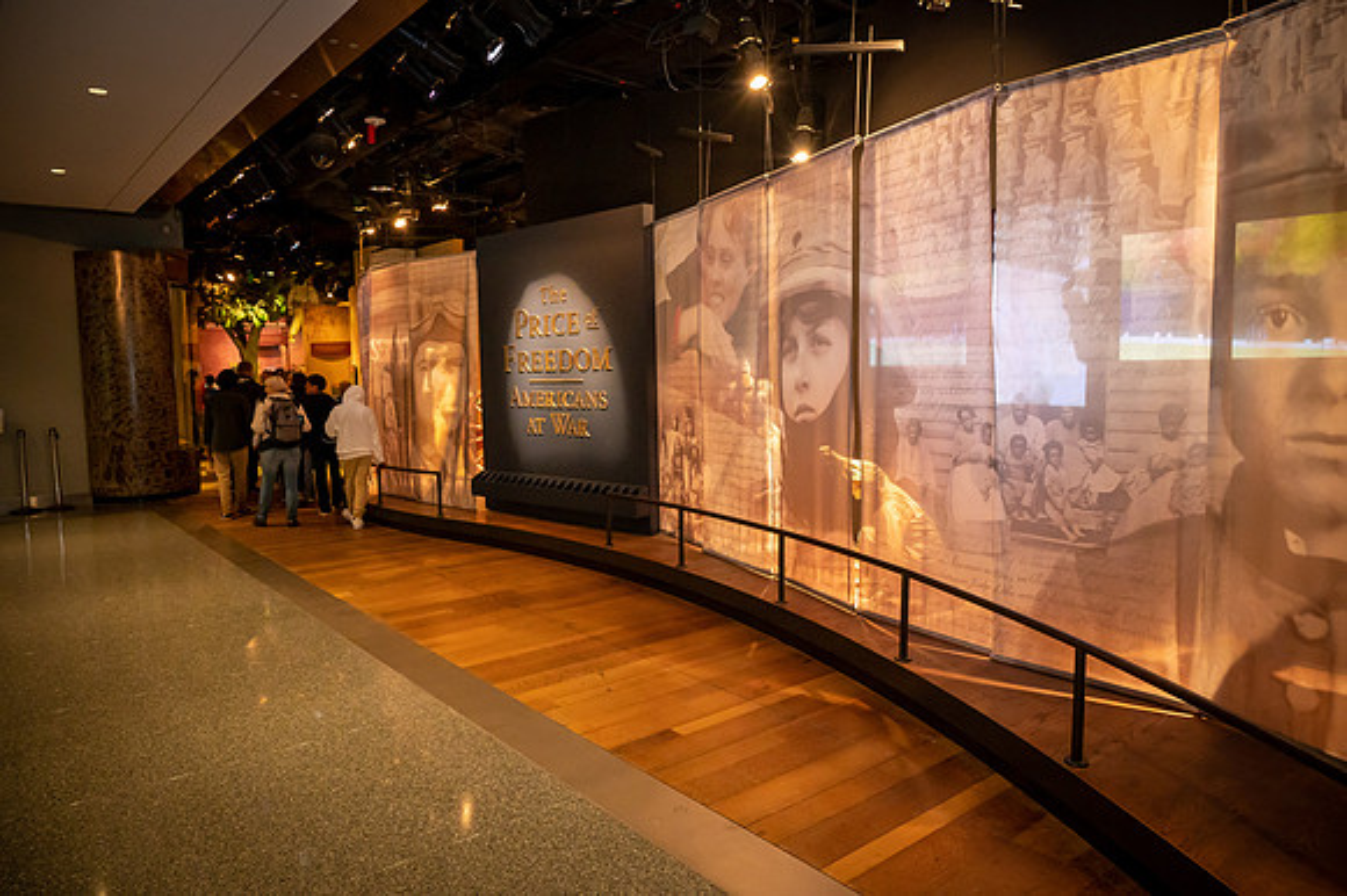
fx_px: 897
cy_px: 448
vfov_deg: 53.1
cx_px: 674
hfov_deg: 73.8
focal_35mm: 24
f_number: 5.6
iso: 4500
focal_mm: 24
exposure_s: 1/50
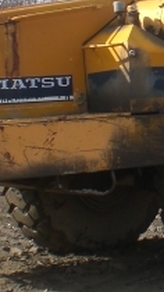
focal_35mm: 126
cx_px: 257
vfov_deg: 16.9
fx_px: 975
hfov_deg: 9.3
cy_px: 71
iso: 50
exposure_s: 1/320
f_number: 4.4
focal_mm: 6.3
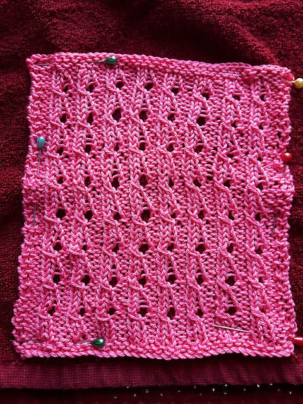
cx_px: 152
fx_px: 362
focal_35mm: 31
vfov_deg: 58.4
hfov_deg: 45.4
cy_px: 202
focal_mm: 3.7
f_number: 1.9
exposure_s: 1/33
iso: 200
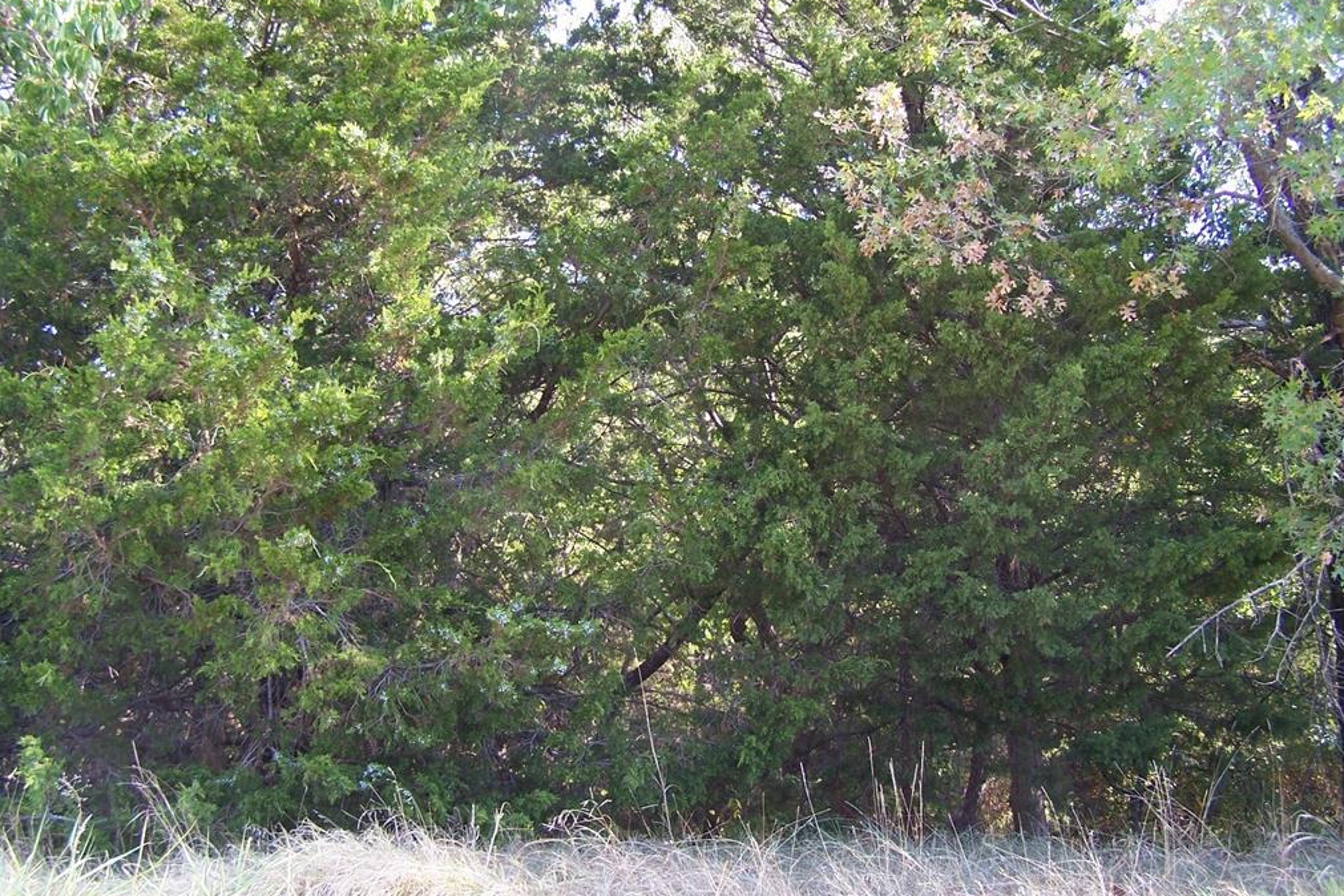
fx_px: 1493
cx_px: 679
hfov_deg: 48.5
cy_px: 448
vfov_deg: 33.4
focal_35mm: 40
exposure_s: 1/80
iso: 80
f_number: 2.8
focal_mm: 6.3
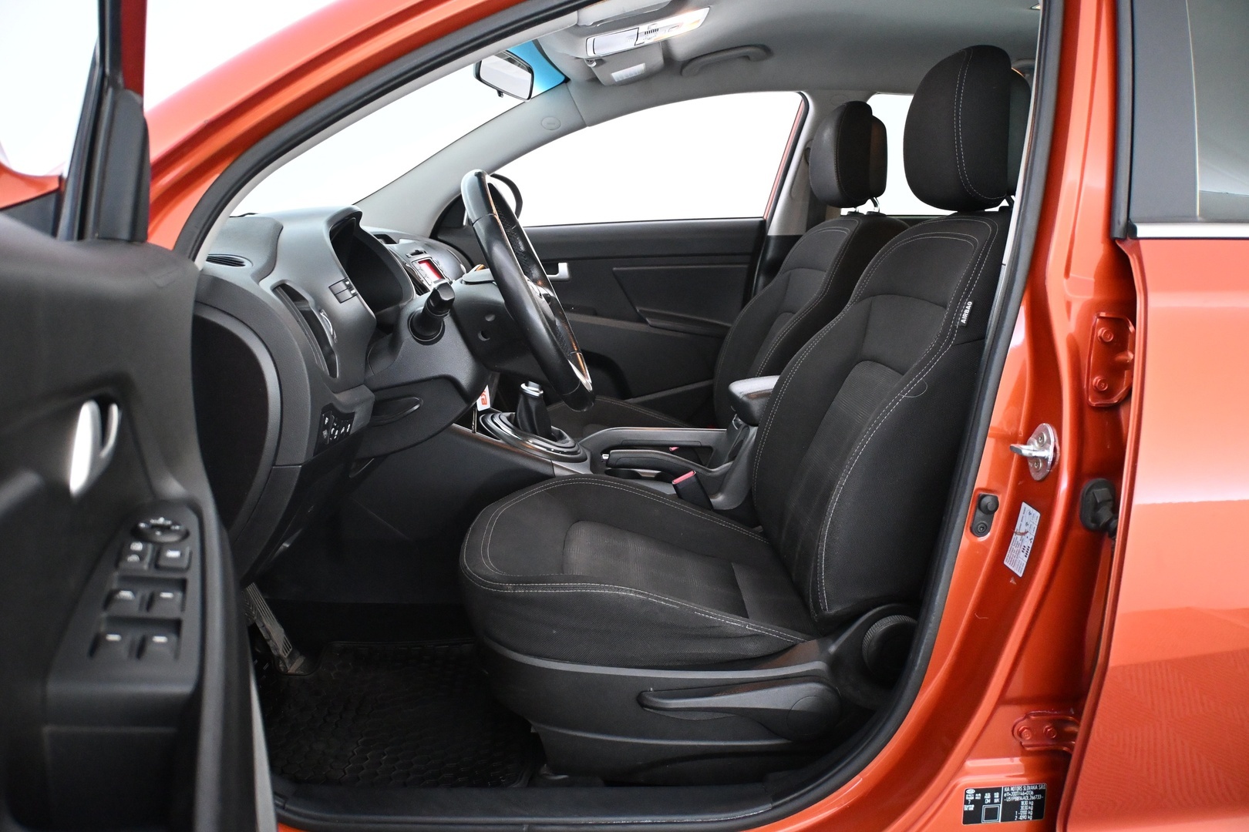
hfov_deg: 43.0
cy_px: 416
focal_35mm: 46
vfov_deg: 29.4
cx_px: 624
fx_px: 1587
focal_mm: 30.5
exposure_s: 1/60
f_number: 4.8
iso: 5000
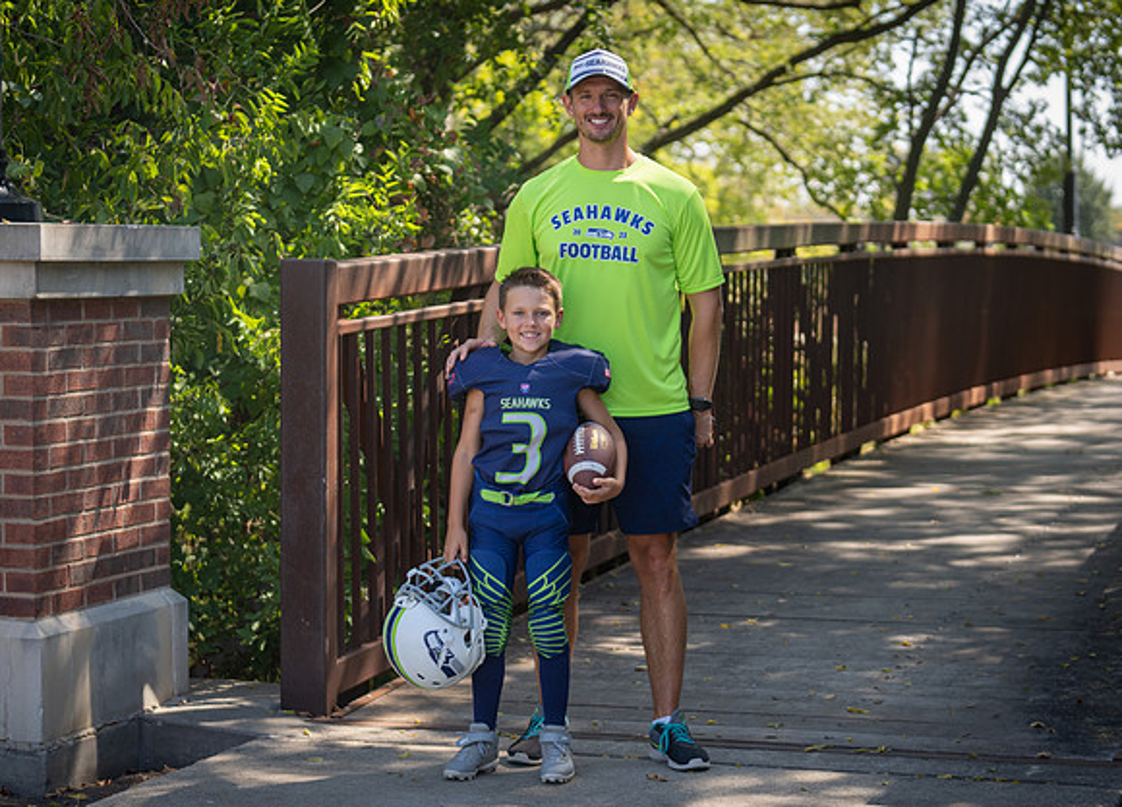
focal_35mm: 82
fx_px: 2632
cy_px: 433
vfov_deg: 17.4
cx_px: 626
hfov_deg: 24.1
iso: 100
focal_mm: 70
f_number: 2.8
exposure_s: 1/320
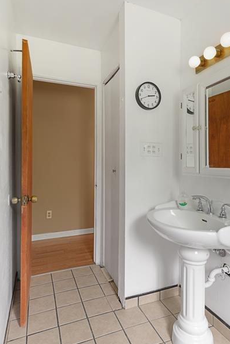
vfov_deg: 78.5
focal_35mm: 22
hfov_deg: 57.2
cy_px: 161
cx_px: 127
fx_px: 211
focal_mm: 17
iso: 400
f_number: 9
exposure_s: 1/1.25
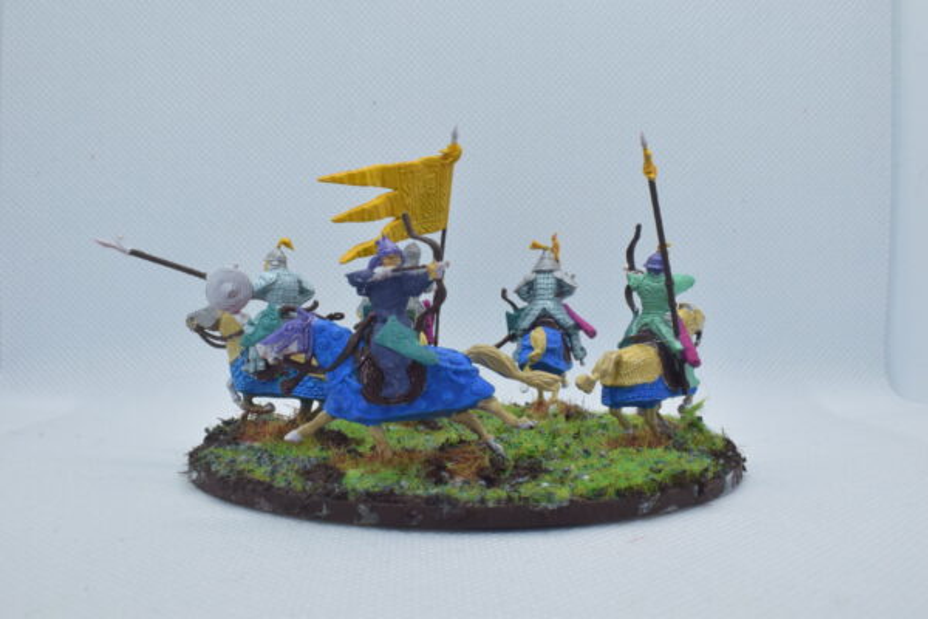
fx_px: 1044
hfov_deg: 47.9
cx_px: 464
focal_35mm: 40
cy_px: 310
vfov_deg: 33.0
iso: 800
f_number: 22
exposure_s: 1/60
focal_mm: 27
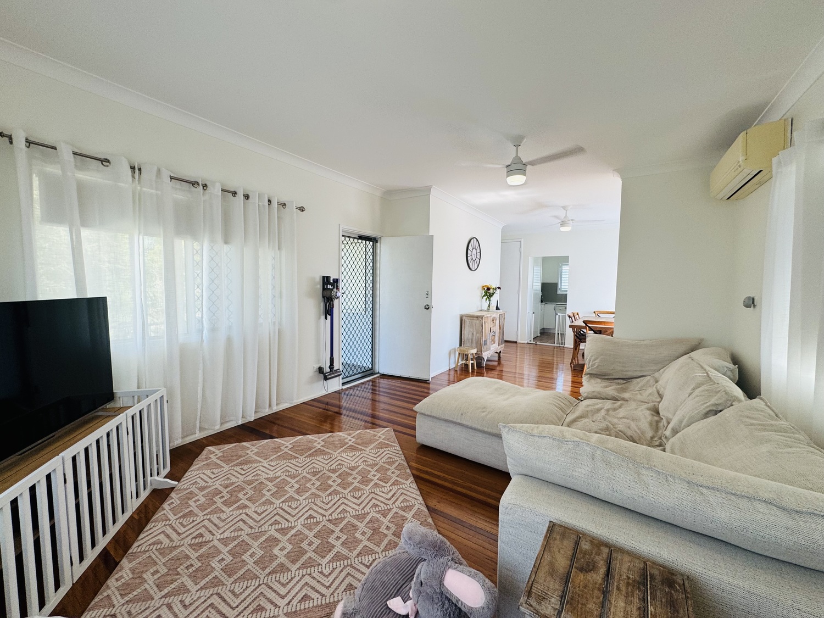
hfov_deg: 102.1
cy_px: 309
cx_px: 412
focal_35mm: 14
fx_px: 333
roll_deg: +0.2
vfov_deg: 85.7
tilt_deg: -3.4
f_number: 2.2
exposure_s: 1/100
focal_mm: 2.22
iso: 64
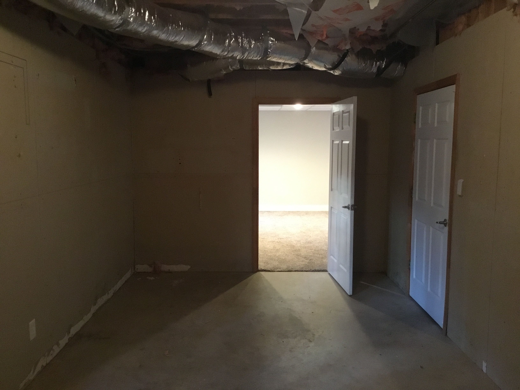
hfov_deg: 58.4
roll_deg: +1.0
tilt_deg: -7.2
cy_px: 195
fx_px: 466
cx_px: 260
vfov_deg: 45.4
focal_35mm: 31
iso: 320
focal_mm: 3.3
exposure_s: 1/15
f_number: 2.4
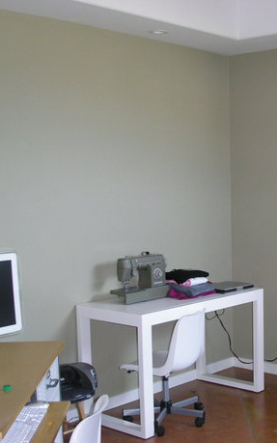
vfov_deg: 37.5
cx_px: 254
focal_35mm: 54
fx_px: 652
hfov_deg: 23.3
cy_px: 222
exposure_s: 1/45
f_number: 2.8
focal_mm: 7.8
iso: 200
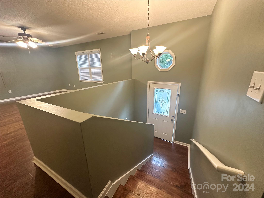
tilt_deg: -16.1
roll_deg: +0.9
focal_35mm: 14
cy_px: 99
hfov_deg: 102.1
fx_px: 107
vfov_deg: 85.7
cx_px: 132
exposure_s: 1/60
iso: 250
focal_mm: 2.22
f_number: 2.2
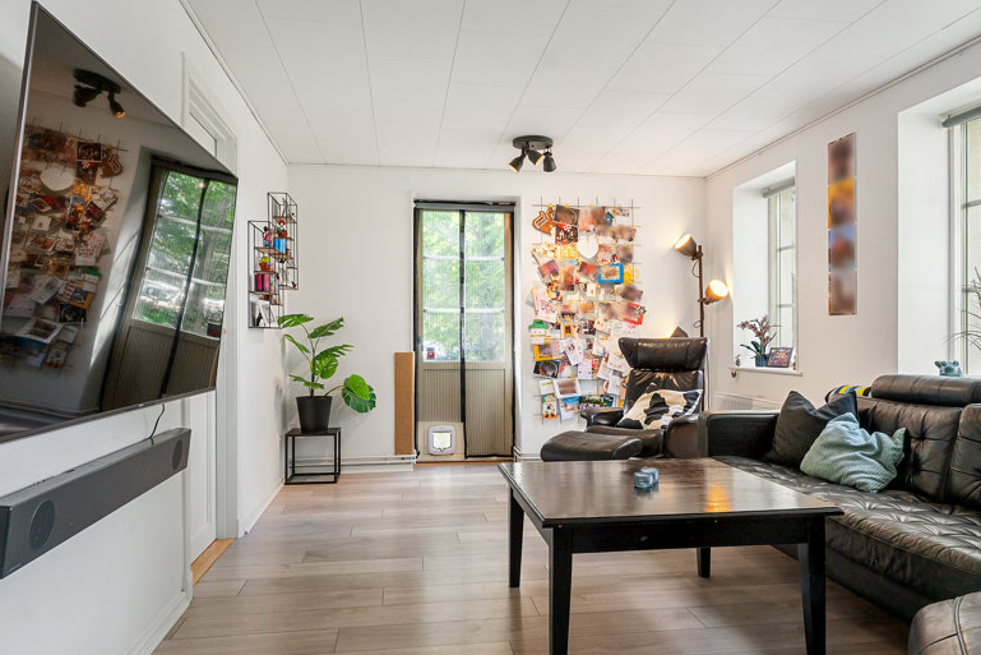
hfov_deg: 68.3
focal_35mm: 27
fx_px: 723
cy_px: 322
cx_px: 503
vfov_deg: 48.7
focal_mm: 17
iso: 200
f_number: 8
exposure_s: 1/10
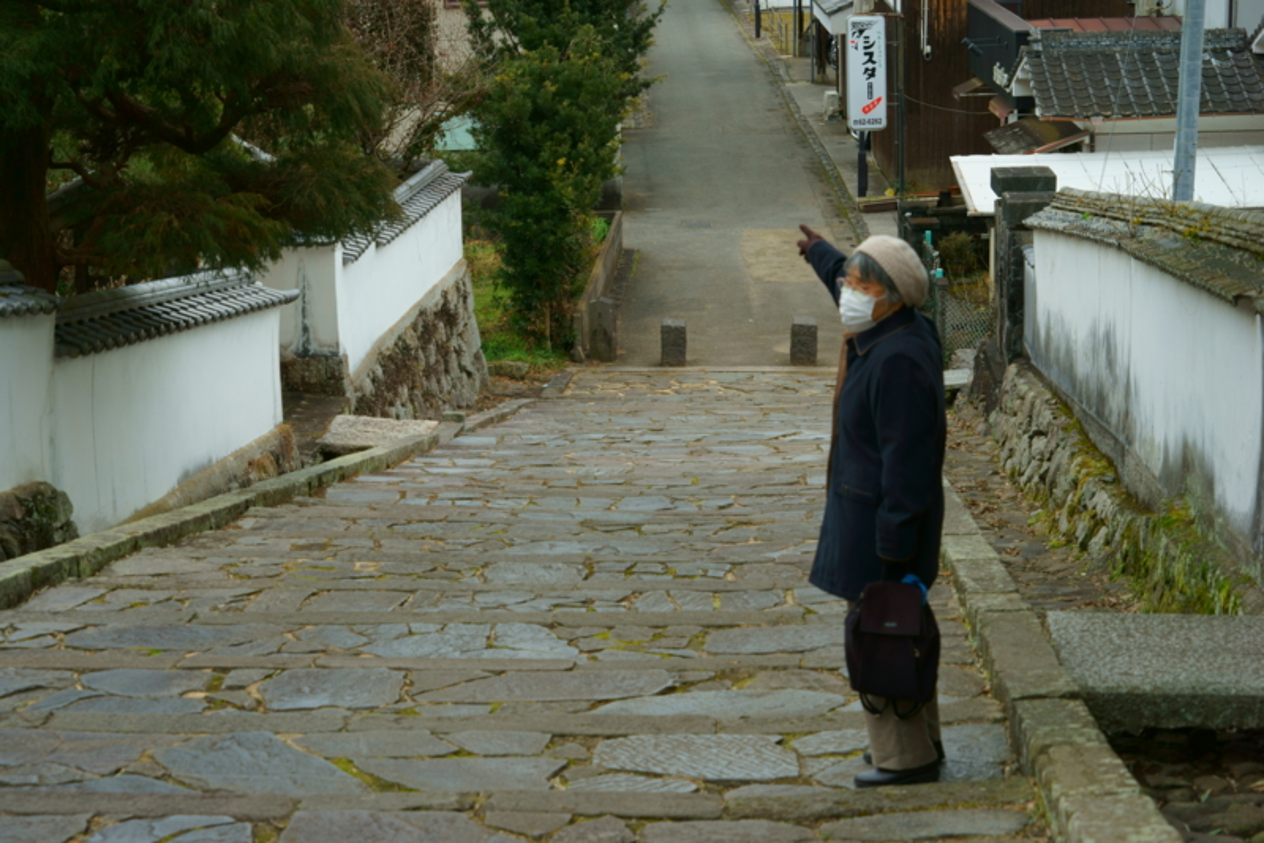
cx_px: 632
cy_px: 422
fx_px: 2459
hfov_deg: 28.8
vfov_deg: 19.5
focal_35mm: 70
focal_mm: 70
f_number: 7.1
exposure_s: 1/100
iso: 100
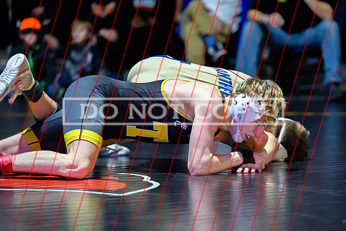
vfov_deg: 7.2
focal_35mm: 190
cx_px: 212
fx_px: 1826
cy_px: 139
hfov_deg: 10.8
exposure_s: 1/640
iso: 20000
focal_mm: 140
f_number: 2.8
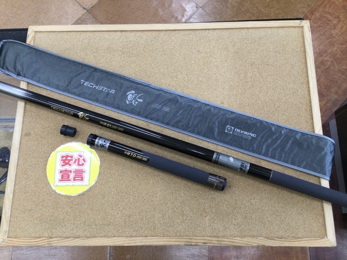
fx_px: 311
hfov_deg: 58.4
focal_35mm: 31
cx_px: 174
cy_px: 130
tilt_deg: -74.6
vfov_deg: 45.4
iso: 40
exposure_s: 1/30
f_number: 2.4
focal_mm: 3.3
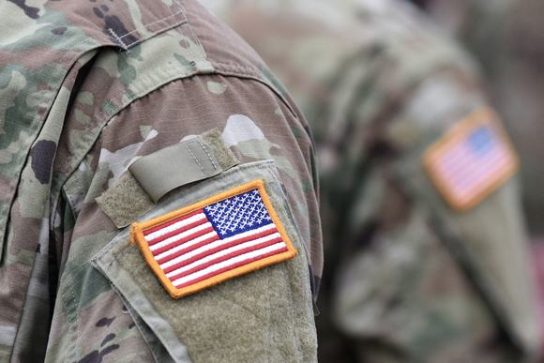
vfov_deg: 10.2
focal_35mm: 135
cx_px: 272
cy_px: 182
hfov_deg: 15.2
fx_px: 2040
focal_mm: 135
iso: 800
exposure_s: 1/800
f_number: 4
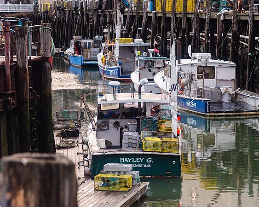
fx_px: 1085
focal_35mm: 142
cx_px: 104
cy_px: 101
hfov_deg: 13.6
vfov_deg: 10.9
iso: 1100
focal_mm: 120
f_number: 5.6
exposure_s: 1/125
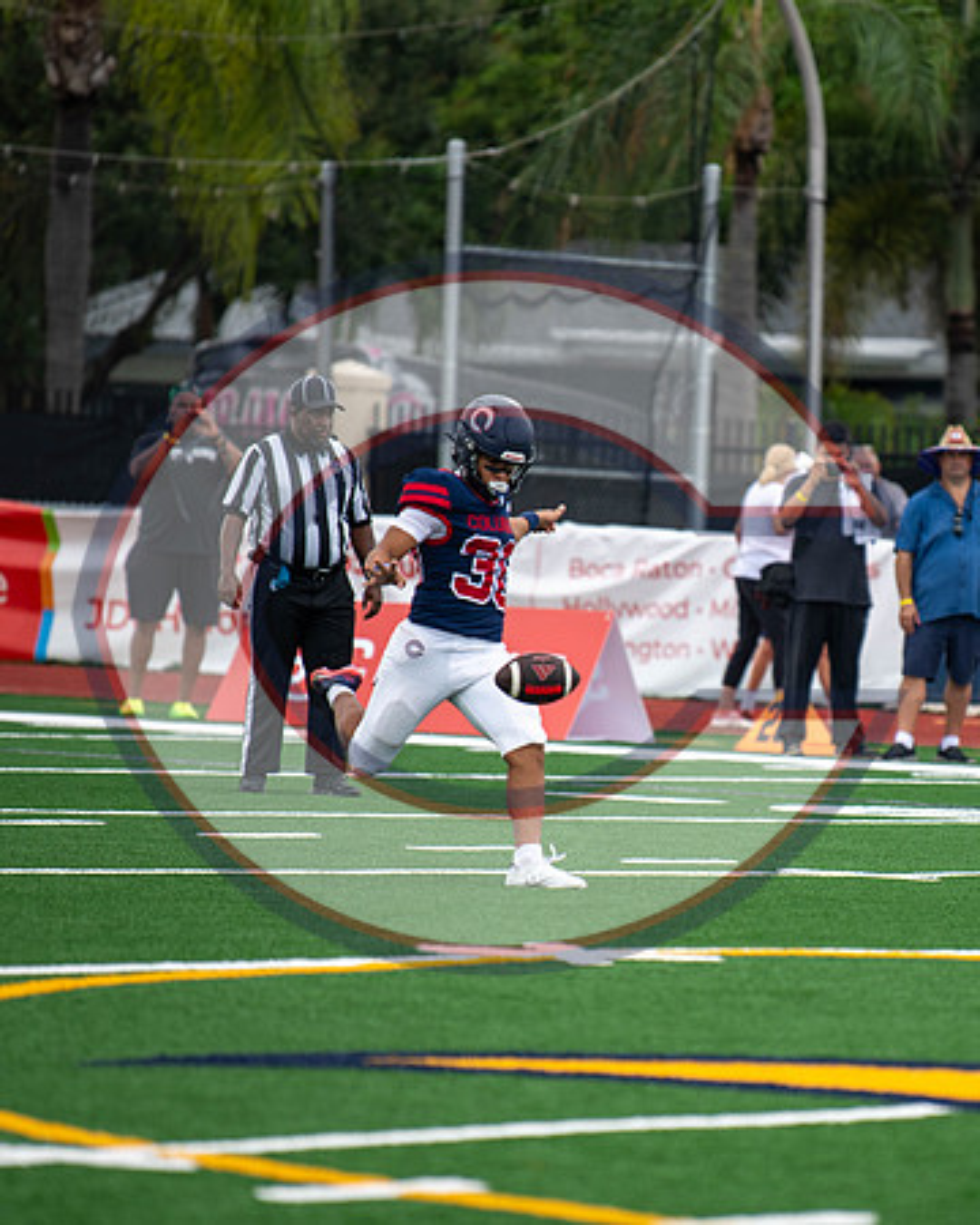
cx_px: 809
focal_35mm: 353
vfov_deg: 5.5
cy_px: 710
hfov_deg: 4.4
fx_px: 12792
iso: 220
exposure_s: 1/1000
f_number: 2.8
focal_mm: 200
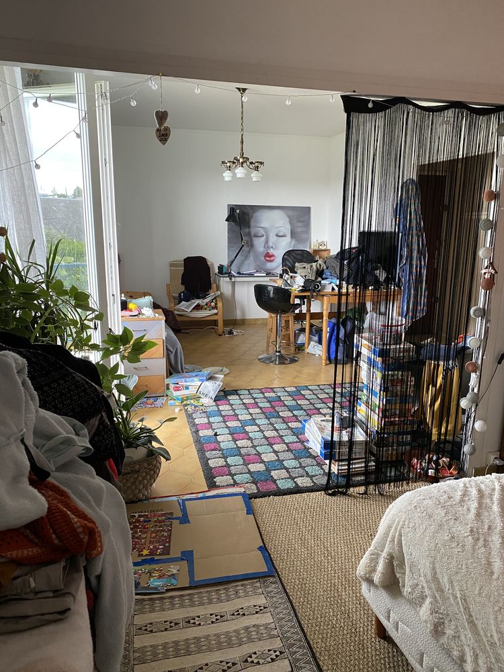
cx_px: 252
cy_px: 336
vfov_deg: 67.3
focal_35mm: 26
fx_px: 505
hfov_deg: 53.1
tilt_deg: -12.8
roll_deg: -1.1
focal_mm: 4.25
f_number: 1.8
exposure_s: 1/60
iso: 250
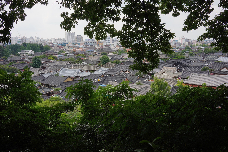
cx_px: 114
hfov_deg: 54.4
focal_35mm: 35
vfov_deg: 37.9
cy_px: 76
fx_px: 222
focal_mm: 35
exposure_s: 1/100
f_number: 13
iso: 200
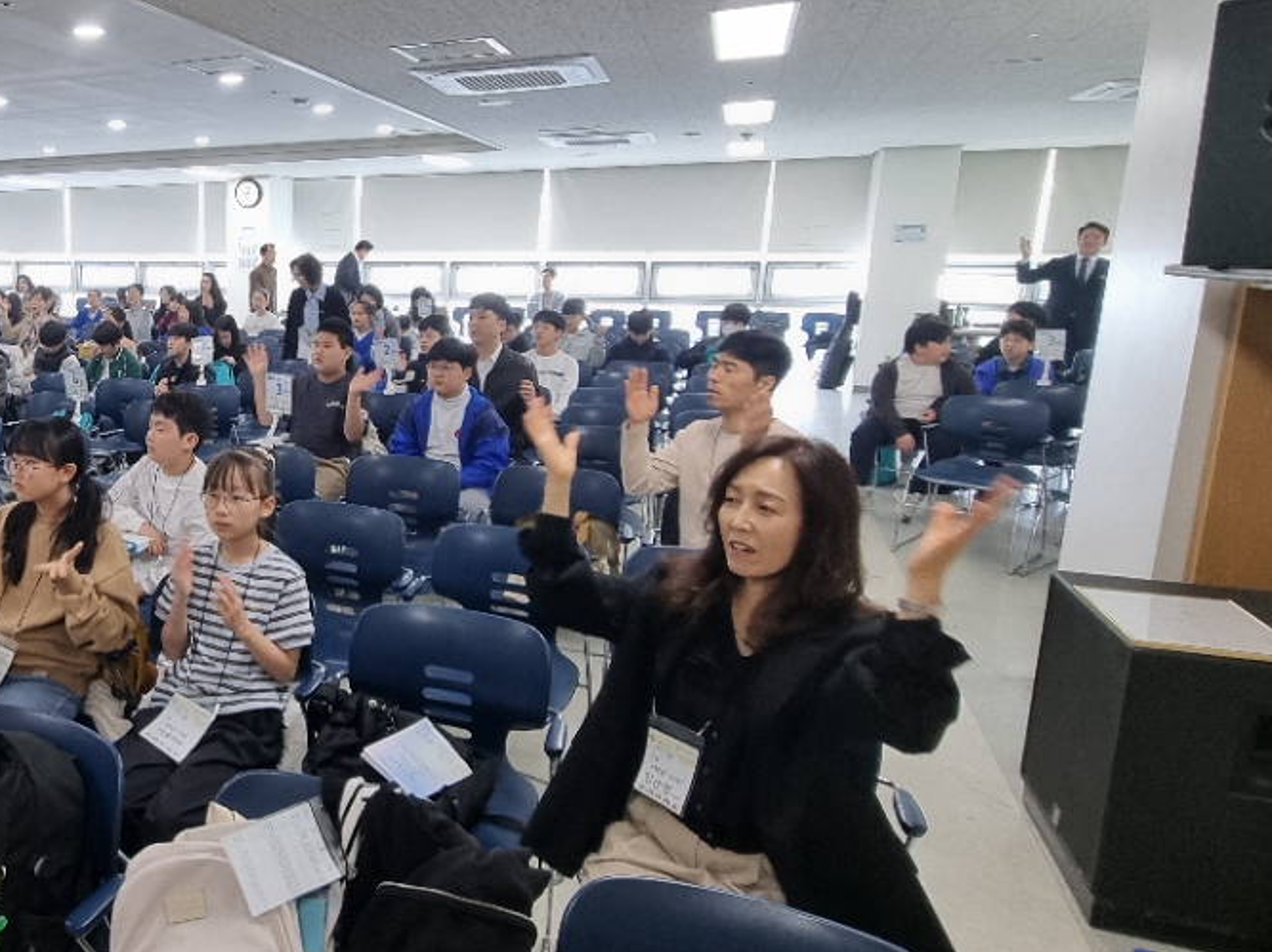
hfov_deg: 60.2
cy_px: 425
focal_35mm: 25
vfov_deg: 54.7
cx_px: 157
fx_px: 918
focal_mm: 2.2
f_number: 2.2
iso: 200
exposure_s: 1/60
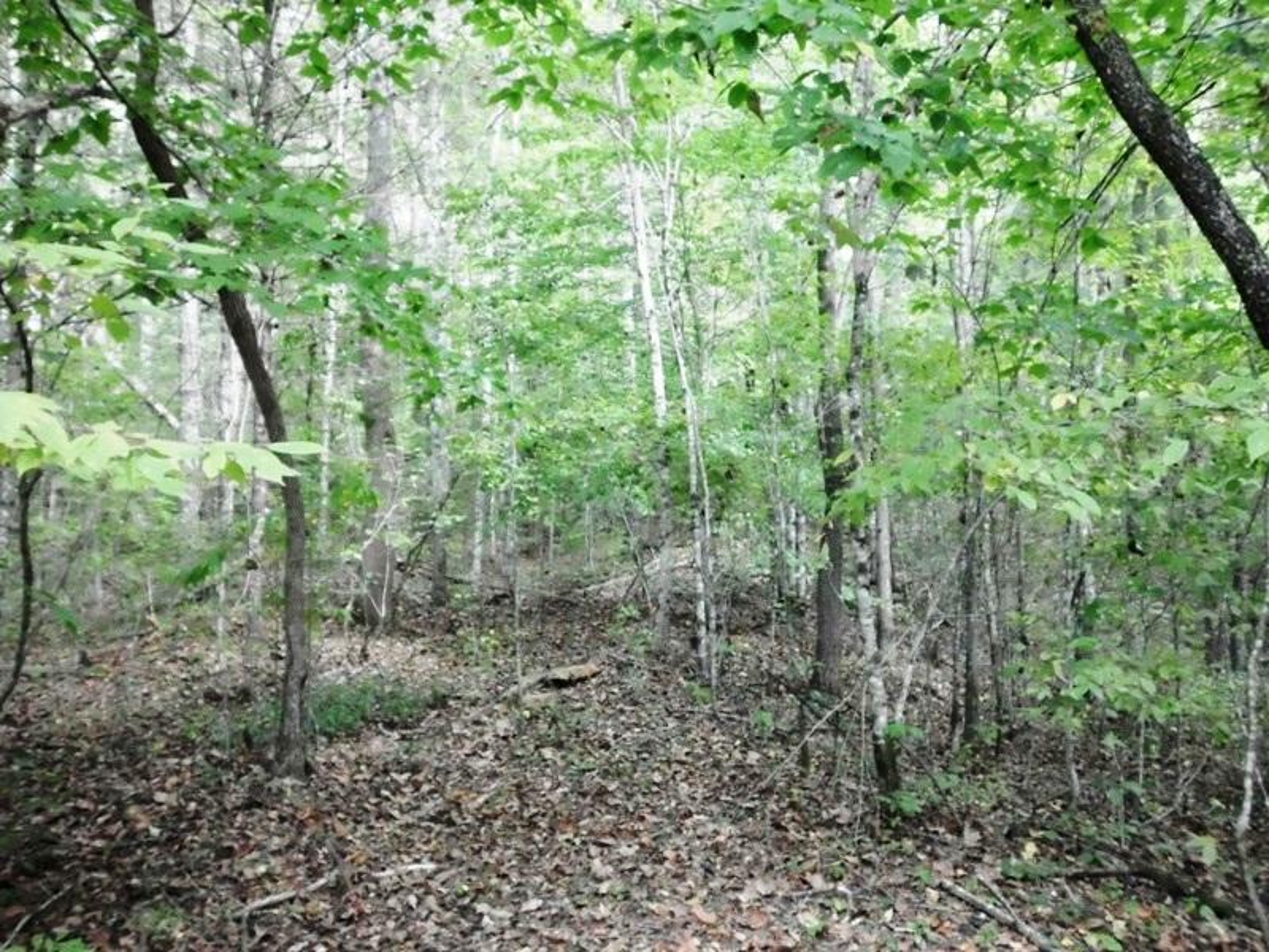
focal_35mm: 36
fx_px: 1320
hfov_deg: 51.4
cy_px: 476
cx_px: 634
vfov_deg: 39.7
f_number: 3.2
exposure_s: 1/60
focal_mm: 6.57
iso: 800
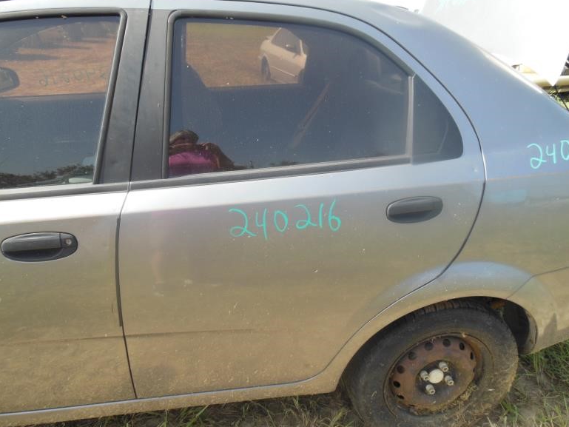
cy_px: 211
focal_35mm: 26
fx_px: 427
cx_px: 282
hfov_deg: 67.3
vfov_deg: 53.1
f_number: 3.2
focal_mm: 4.5
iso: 125
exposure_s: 1/400
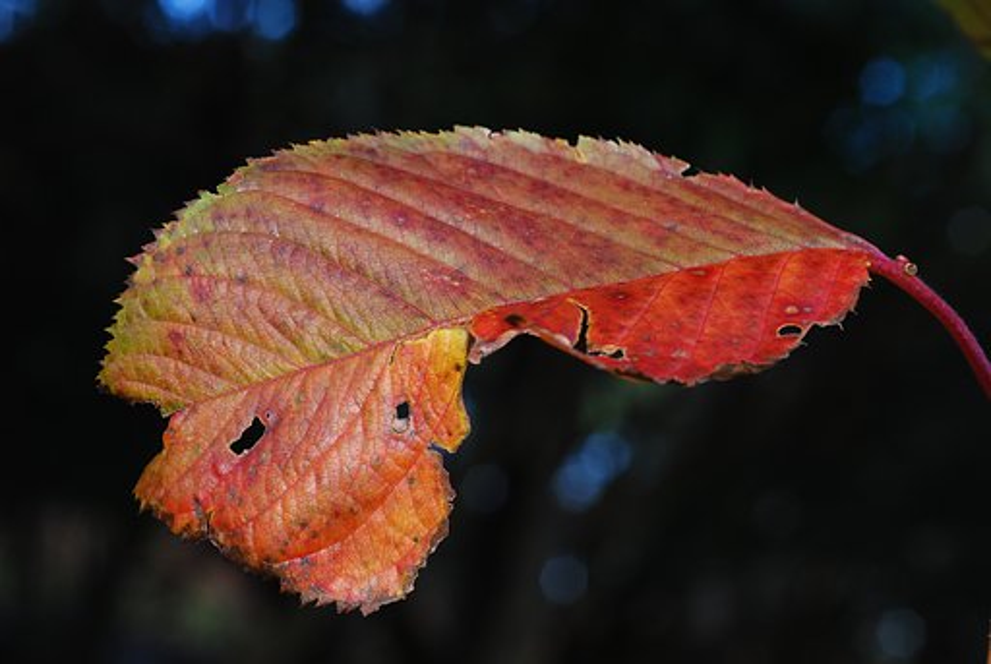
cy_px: 332
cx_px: 496
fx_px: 2481
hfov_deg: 22.6
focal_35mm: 90
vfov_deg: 15.2
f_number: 10
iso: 250
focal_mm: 60
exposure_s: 1/50
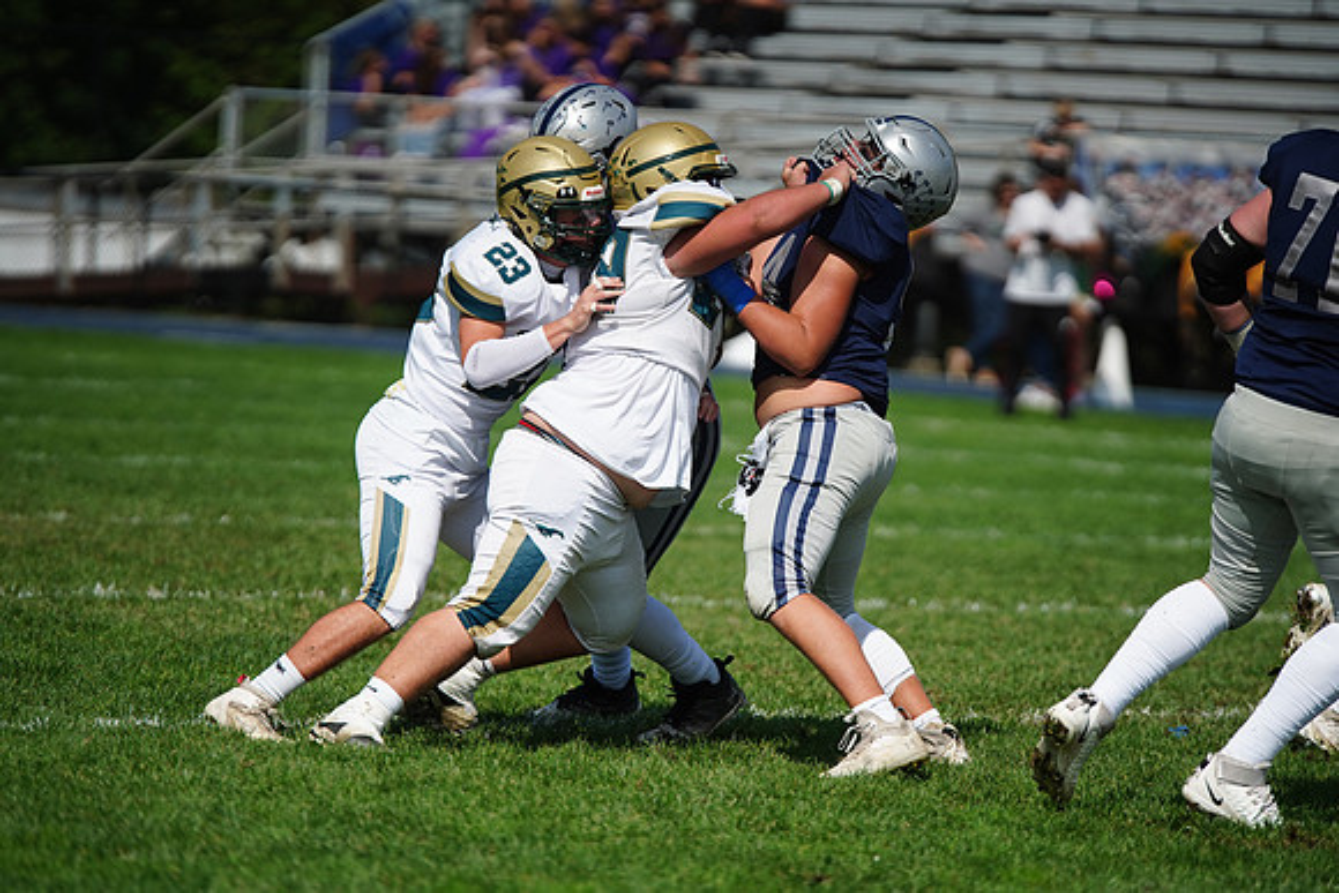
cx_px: 670
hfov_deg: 6.9
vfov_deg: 4.6
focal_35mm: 300
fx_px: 11160
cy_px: 446
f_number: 2.8
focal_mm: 300
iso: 400
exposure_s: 1/8000
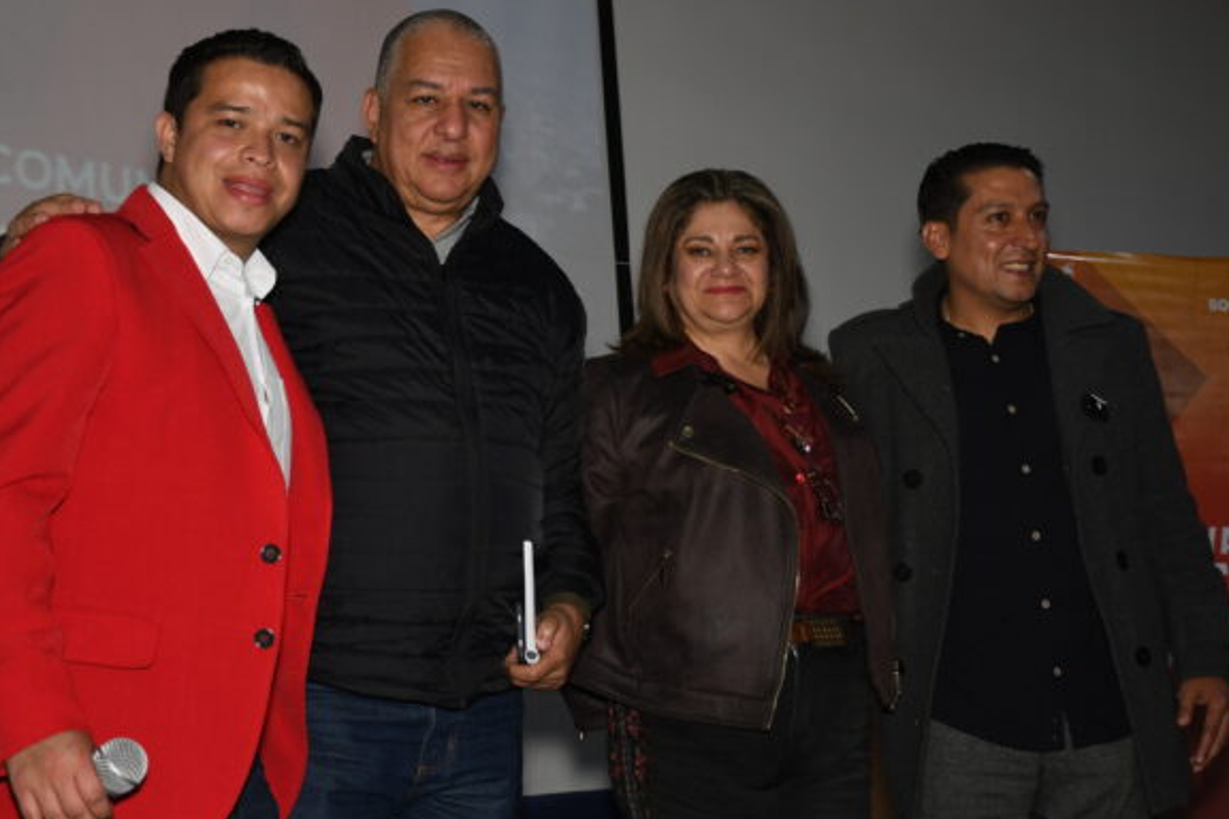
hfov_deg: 31.4
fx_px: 2185
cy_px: 401
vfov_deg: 21.2
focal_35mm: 64
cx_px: 608
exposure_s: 1/100
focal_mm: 32
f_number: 4
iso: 500
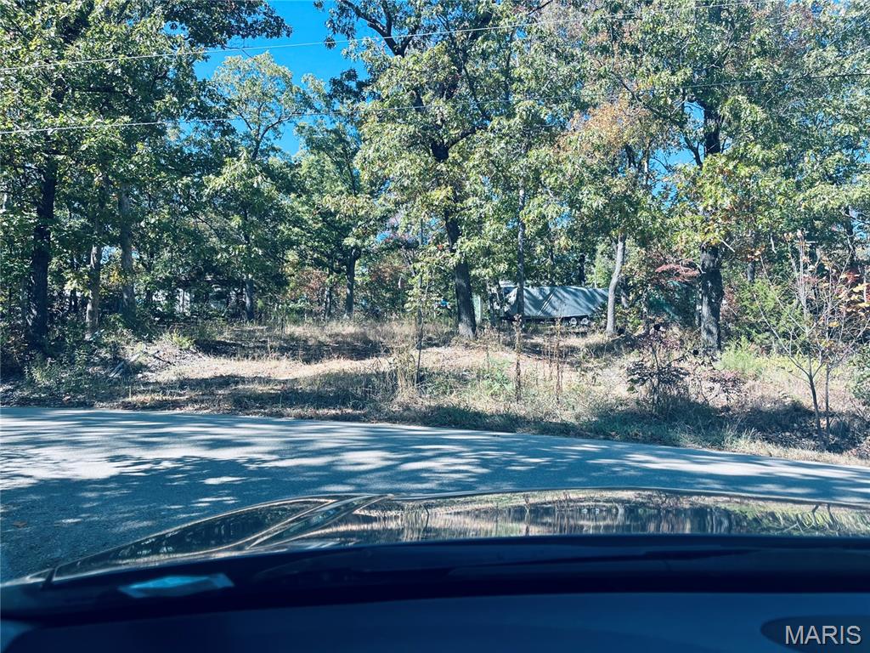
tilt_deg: +6.1
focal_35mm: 26
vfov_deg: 53.1
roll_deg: +0.8
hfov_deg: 67.3
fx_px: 653
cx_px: 435
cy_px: 326
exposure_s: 1/442
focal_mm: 5.1
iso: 50
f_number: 1.6
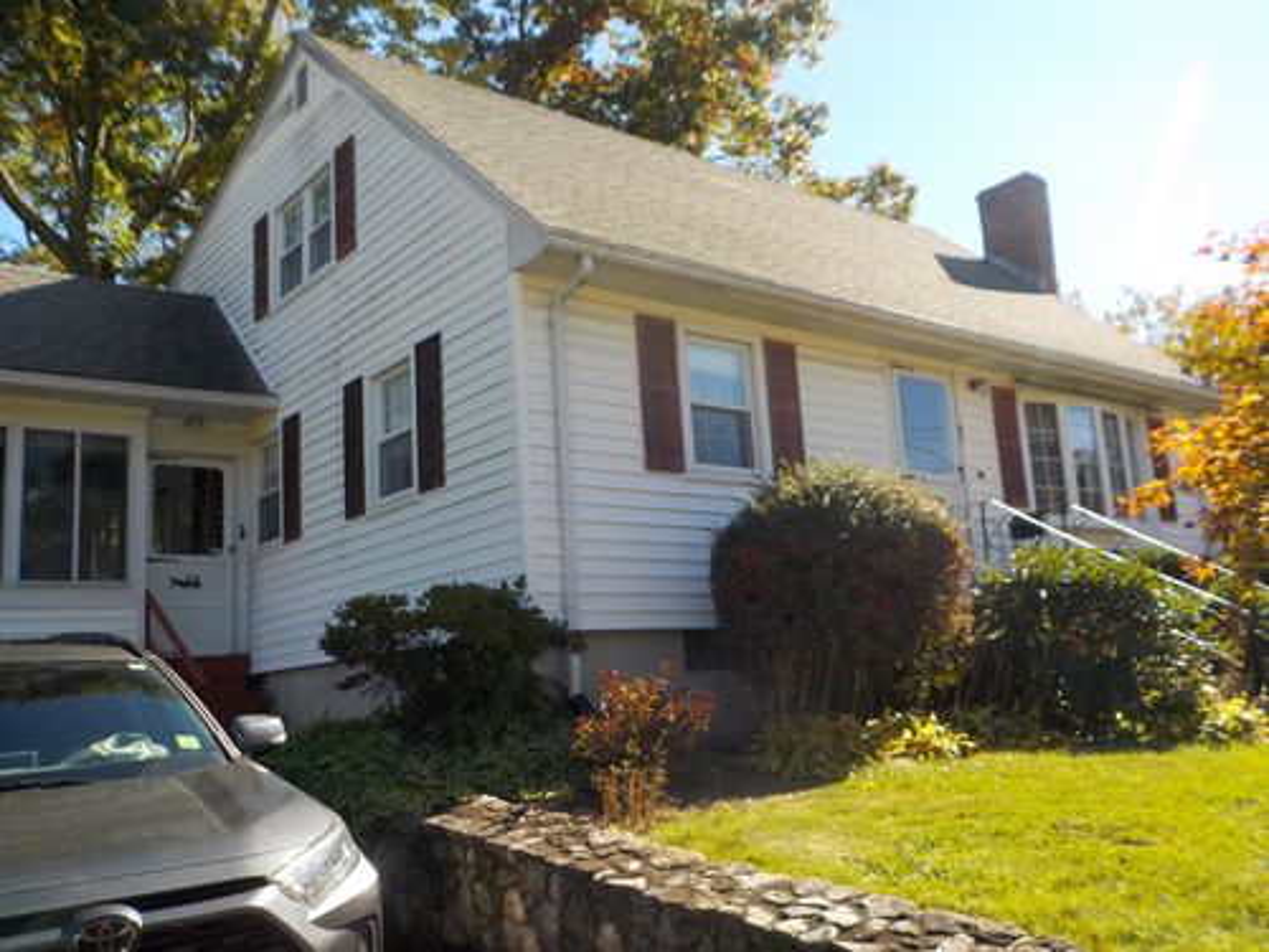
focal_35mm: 30
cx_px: 634
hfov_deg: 60.0
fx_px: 1100
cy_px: 476
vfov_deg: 46.8
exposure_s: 1/640
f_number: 3.3
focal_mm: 4.1
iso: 125
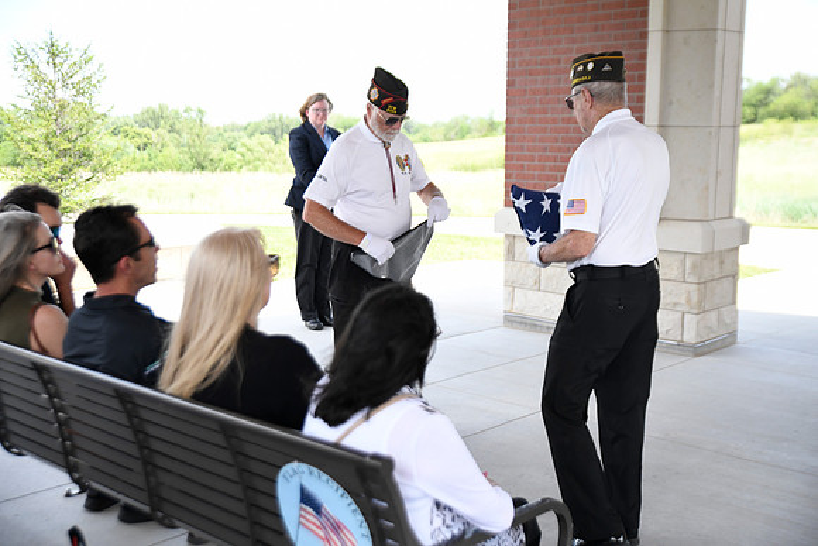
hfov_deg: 43.6
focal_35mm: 45
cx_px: 409
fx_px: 1023
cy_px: 273
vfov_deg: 29.9
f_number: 2.8
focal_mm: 45
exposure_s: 1/5000
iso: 1600
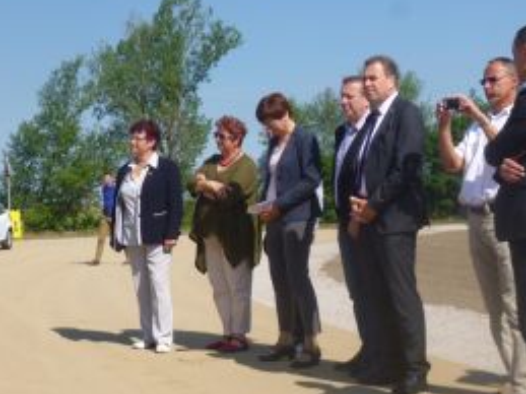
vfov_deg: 21.6
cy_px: 179
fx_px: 1033
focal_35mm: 68
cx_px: 254
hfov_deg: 28.6
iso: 100
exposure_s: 1/1000
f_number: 3.4
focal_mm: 7.9
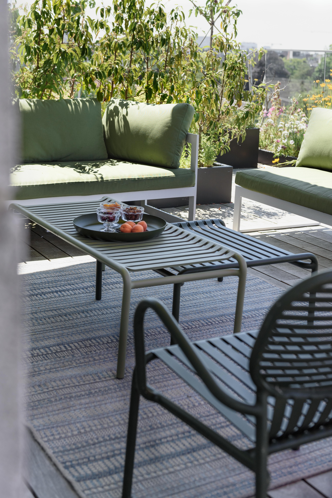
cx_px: 166
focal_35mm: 52
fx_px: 719
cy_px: 249
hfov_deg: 26.0
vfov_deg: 38.2
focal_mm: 52
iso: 400
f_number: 4
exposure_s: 1/1000
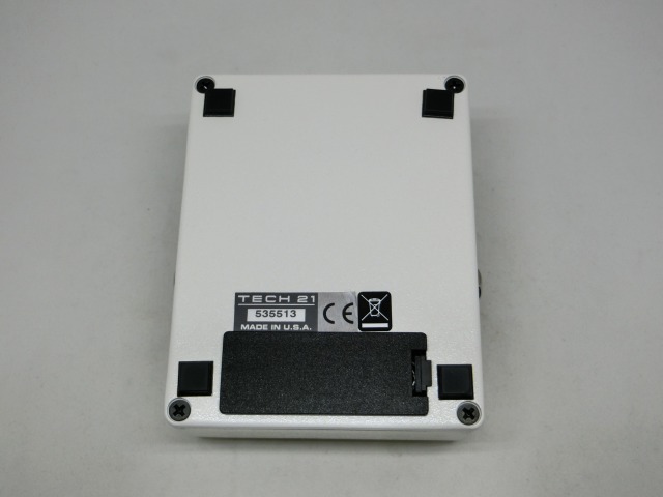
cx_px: 332
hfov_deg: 42.1
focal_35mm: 45
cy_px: 248
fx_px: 862
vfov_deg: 32.2
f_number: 4.4
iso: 80
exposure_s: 1/125
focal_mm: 8
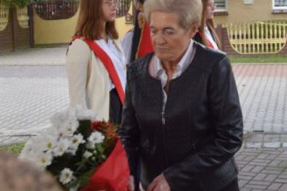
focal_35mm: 63
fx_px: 502
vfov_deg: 20.6
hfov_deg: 30.2
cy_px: -16
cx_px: 269
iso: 400
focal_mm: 18
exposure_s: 1/160
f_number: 6.3
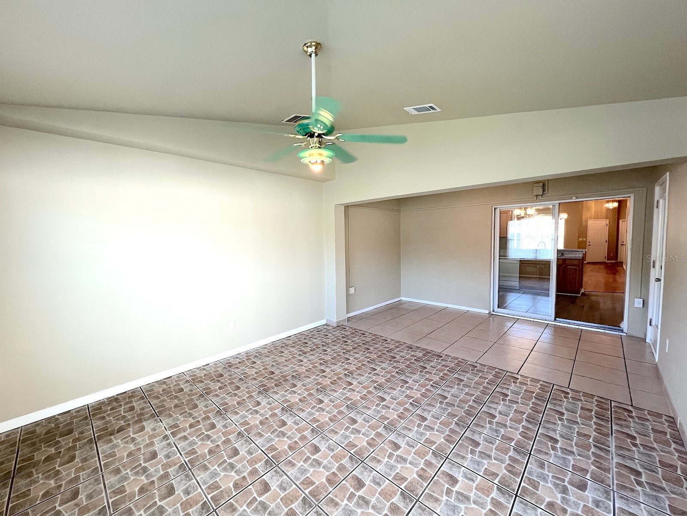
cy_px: 258
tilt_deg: -4.3
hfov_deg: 106.2
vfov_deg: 89.9
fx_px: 258
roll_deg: +0.9
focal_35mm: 13
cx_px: 344
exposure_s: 1/120
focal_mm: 1.57
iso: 125
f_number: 1.8
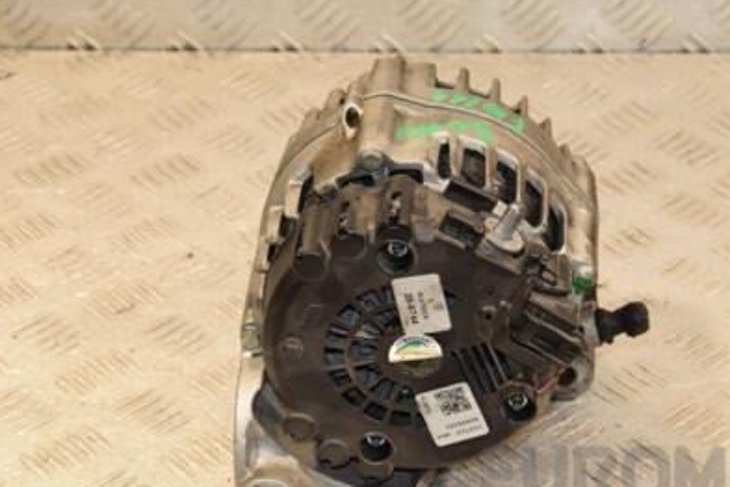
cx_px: 446
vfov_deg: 12.5
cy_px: 227
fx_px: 2230
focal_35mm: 110
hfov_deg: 18.6
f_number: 6.3
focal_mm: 48
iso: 800
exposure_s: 1/200
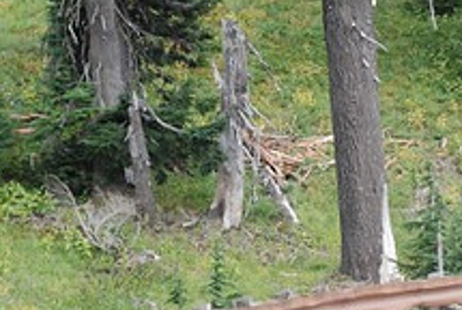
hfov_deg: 10.6
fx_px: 2493
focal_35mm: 194
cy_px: 51
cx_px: 243
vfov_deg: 7.1
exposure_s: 1/2000
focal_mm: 48
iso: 1600
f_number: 4.8
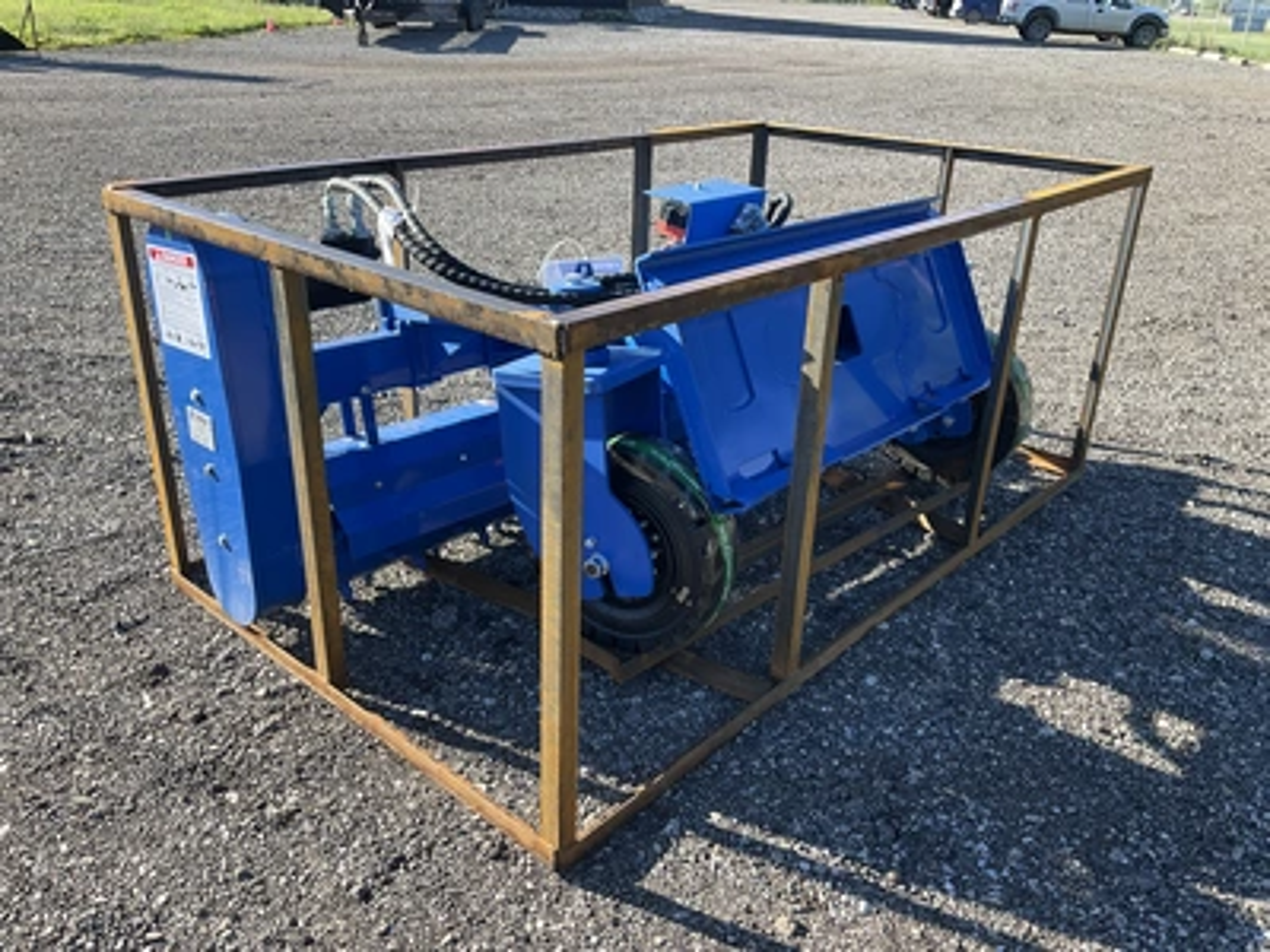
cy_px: 476
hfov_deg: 61.7
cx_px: 635
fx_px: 1064
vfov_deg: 48.2
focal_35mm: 29
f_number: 1.8
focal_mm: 3
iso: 25
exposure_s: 1/367
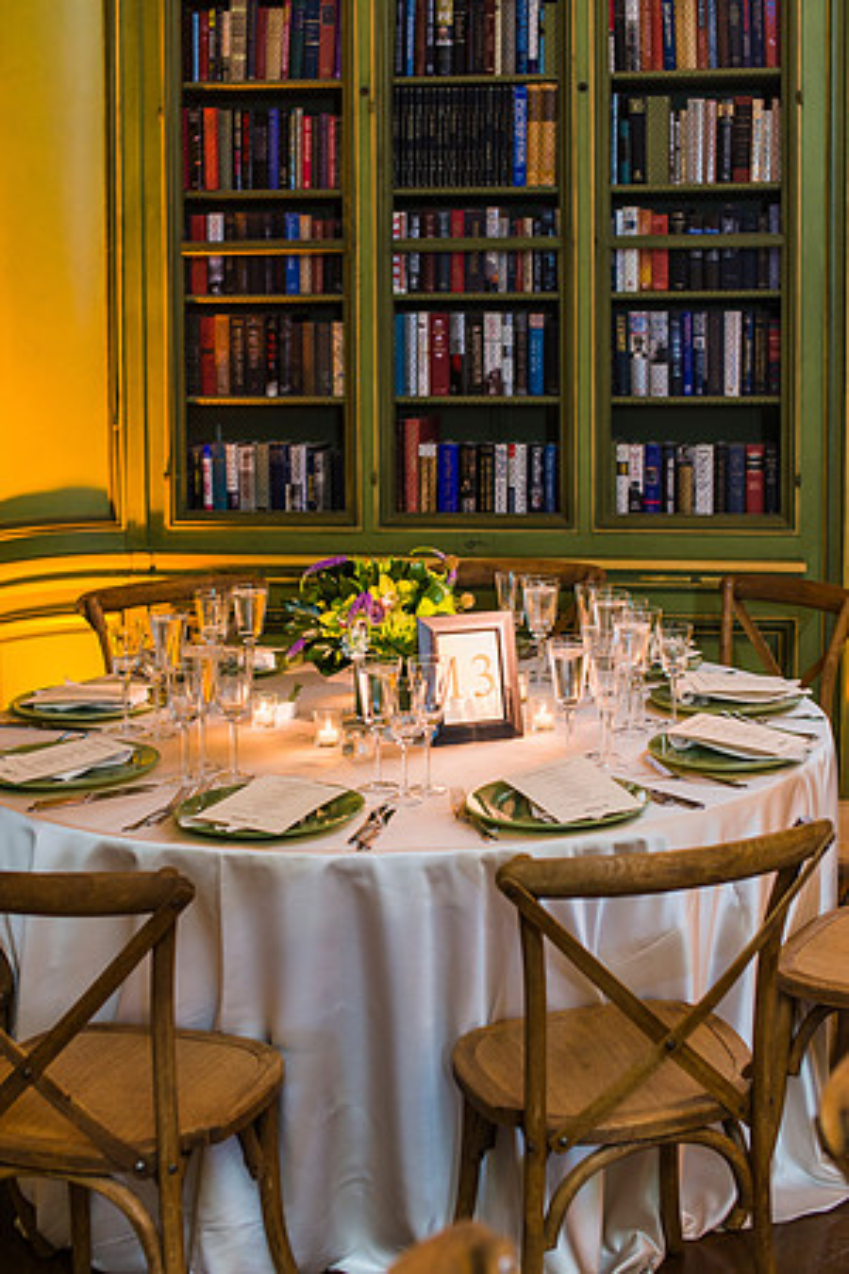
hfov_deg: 27.0
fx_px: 1769
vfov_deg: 39.6
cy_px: 637
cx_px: 424
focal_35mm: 50
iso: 800
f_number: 2.5
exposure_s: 1/60
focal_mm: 50
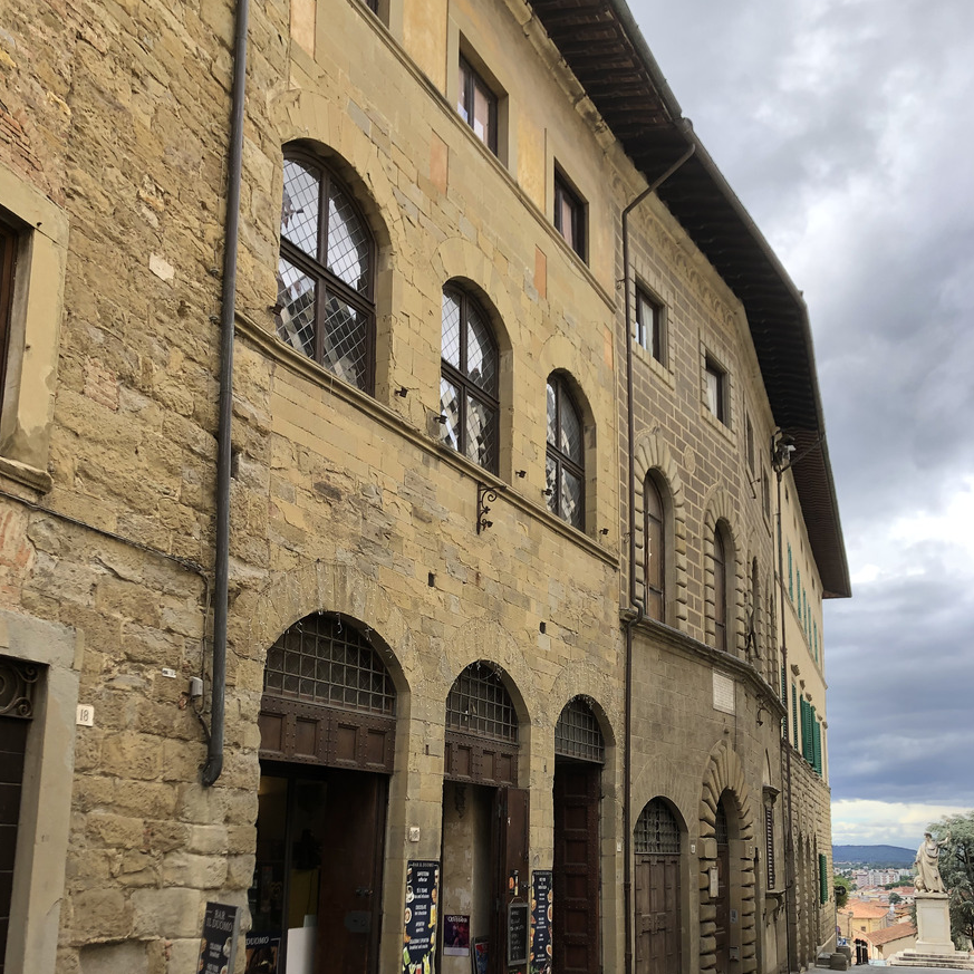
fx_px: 1082
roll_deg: +0.3
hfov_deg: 48.5
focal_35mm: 34
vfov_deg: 47.6
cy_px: 658
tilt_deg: +10.7
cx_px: 488
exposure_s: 1/412
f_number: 1.8
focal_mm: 4
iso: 20
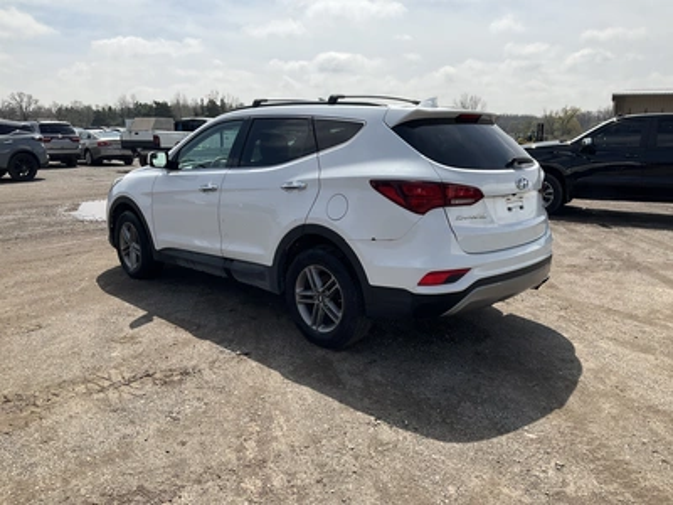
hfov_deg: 61.7
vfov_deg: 48.2
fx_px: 564
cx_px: 336
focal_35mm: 29
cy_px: 252
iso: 25
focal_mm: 3
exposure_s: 1/2801
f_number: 1.8
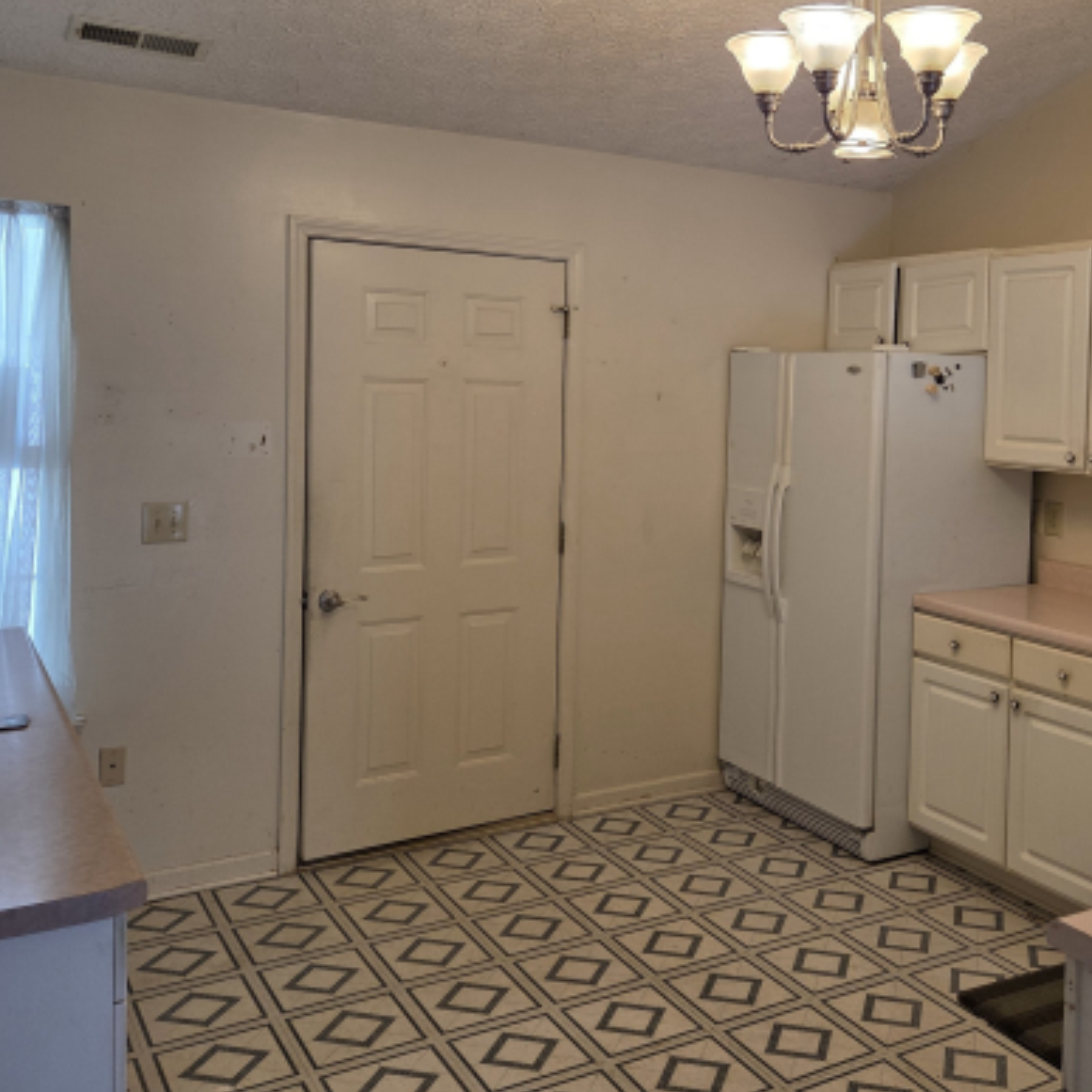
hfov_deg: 46.6
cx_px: 710
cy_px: 449
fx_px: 1249
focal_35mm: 35
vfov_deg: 47.0
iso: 100
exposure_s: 1/120
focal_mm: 5.4
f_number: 1.8
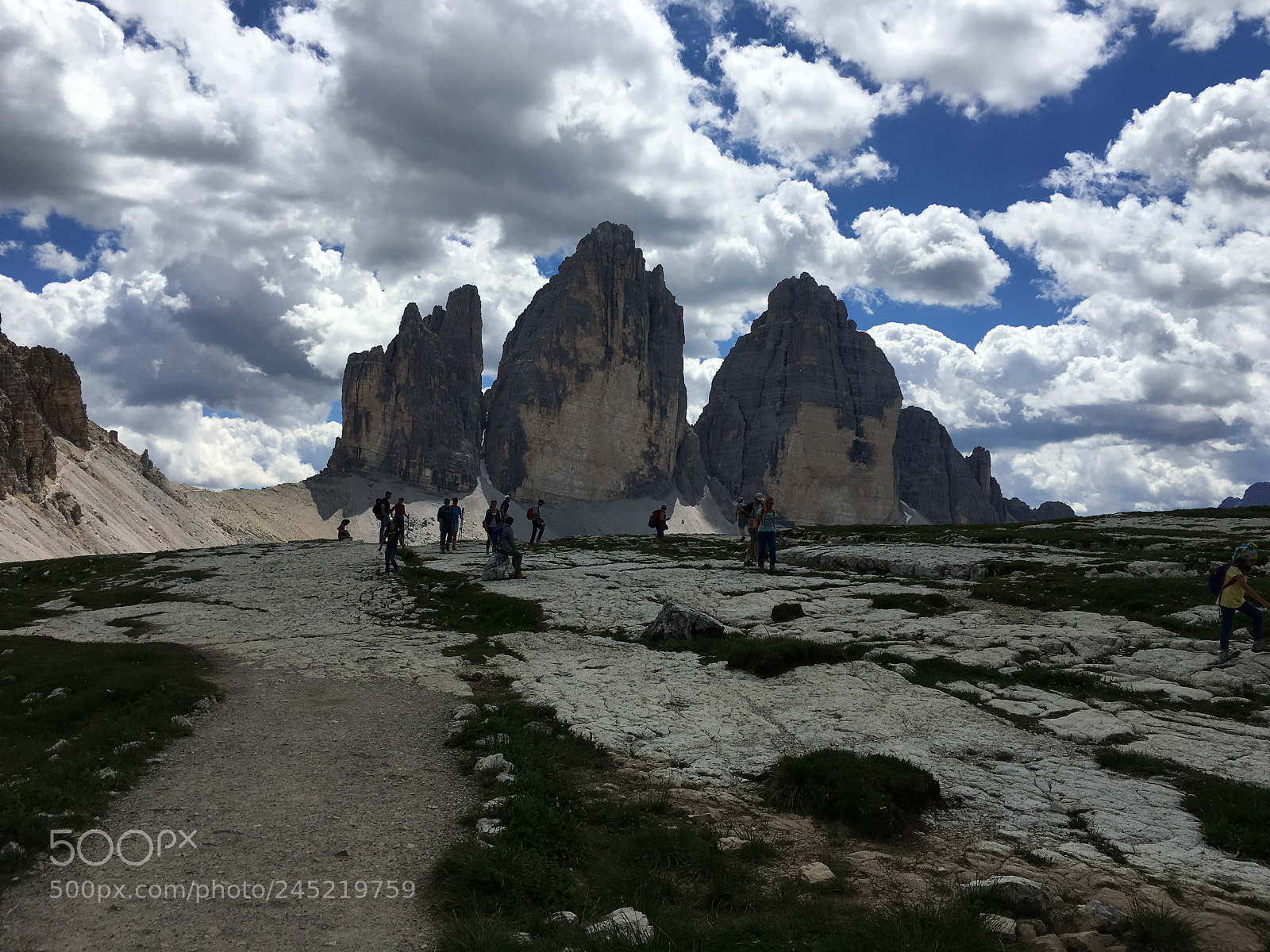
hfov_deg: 61.7
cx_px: 635
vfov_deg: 48.2
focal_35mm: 29
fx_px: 1064
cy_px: 476
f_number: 2.2
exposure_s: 1/3846
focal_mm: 4.15
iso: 25
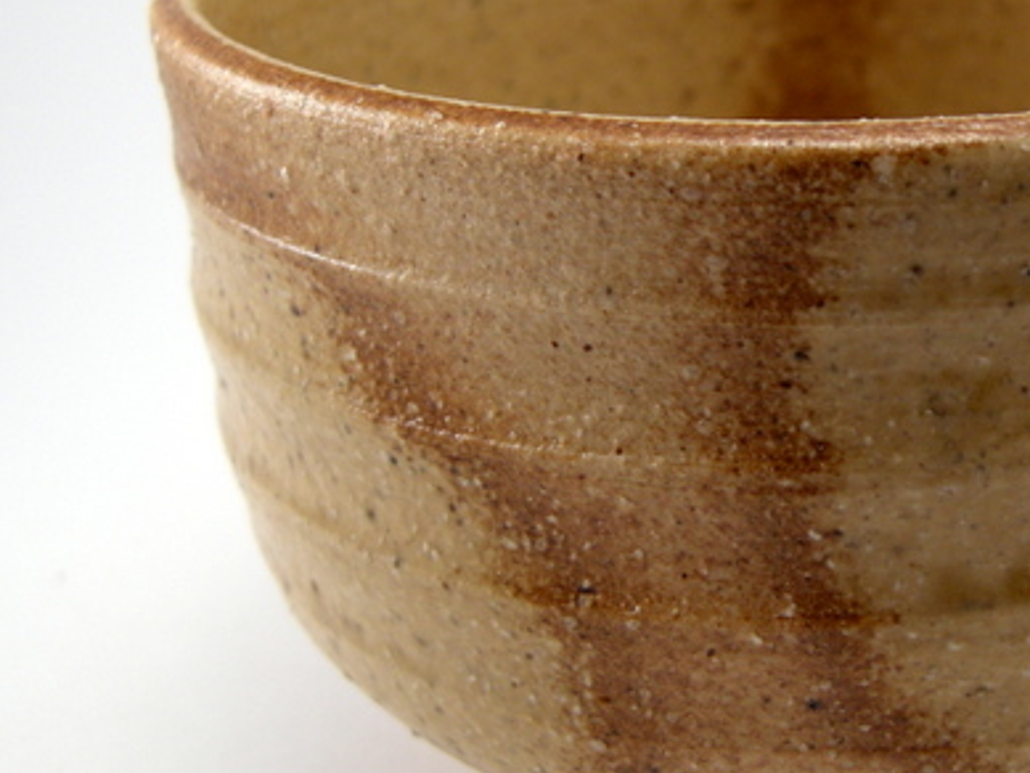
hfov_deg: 26.3
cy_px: 347
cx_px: 890
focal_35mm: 72
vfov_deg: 20.4
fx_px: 2143
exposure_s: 1/70.2
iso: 64
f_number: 2.7
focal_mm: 7.5
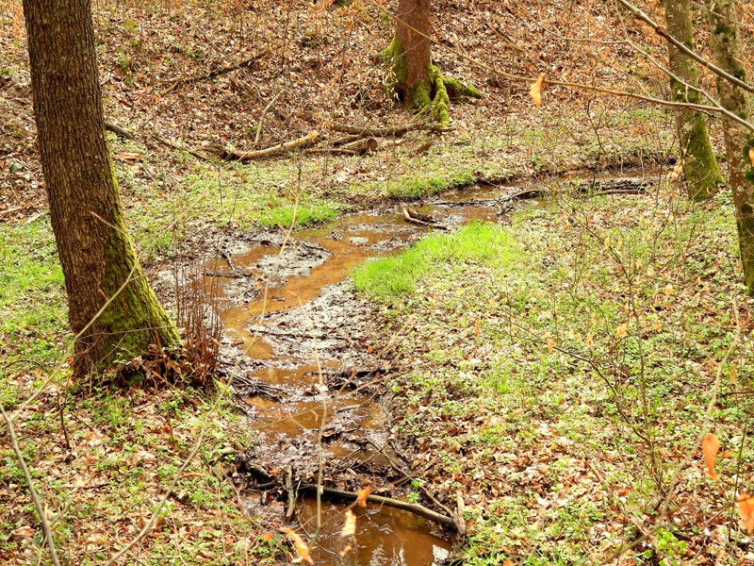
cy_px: 283
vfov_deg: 24.4
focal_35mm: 60
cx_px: 377
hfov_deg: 32.2
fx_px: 1307
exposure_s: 1/160
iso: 100
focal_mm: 10.7
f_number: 3.5
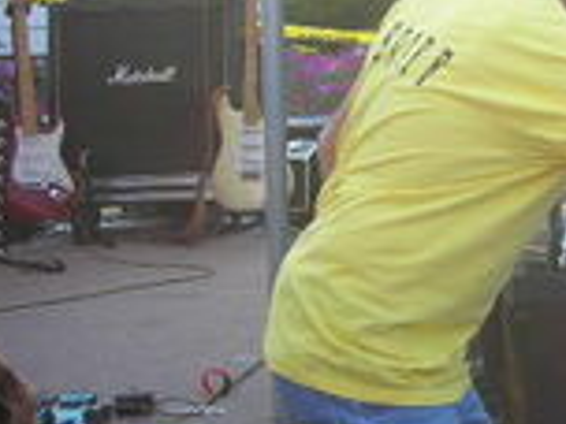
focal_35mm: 100
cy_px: 78
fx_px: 1635
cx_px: 722
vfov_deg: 14.7
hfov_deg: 18.4
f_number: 3.2
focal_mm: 6.3
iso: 50
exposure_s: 1/134
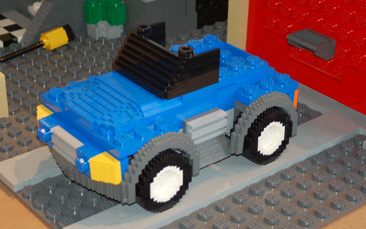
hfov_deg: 25.8
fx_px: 798
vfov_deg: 16.3
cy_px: 107
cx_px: 182
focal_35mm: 80
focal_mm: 52
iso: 400
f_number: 3.5
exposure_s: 1/60
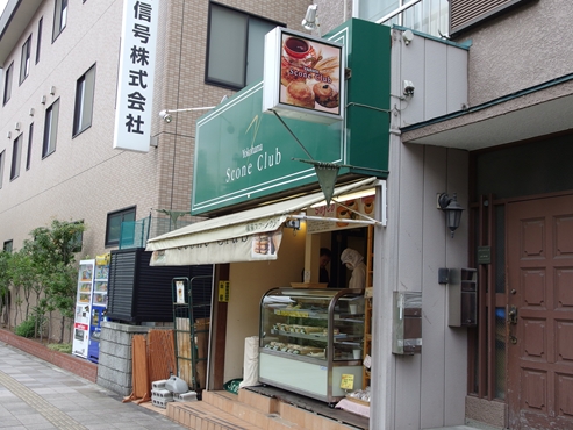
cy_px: 215
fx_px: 629
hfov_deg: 49.0
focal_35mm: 38
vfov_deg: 37.7
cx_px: 286
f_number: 2.8
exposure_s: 1/320
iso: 100
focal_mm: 8.1
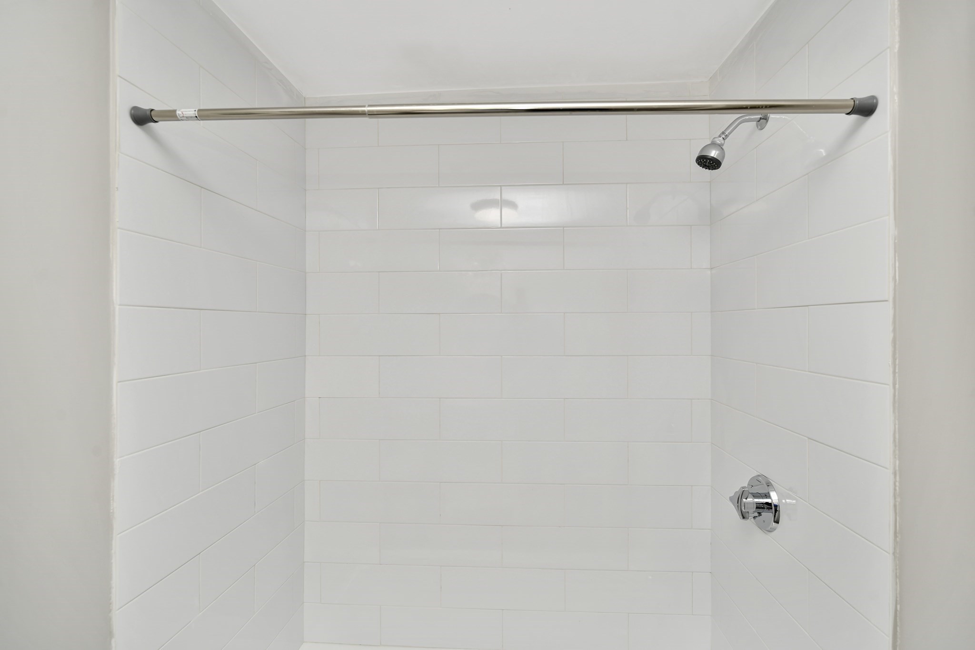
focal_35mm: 15
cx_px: 488
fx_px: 406
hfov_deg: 100.4
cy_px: 325
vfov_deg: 77.3
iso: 100
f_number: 7.1
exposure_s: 1/30
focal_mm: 15
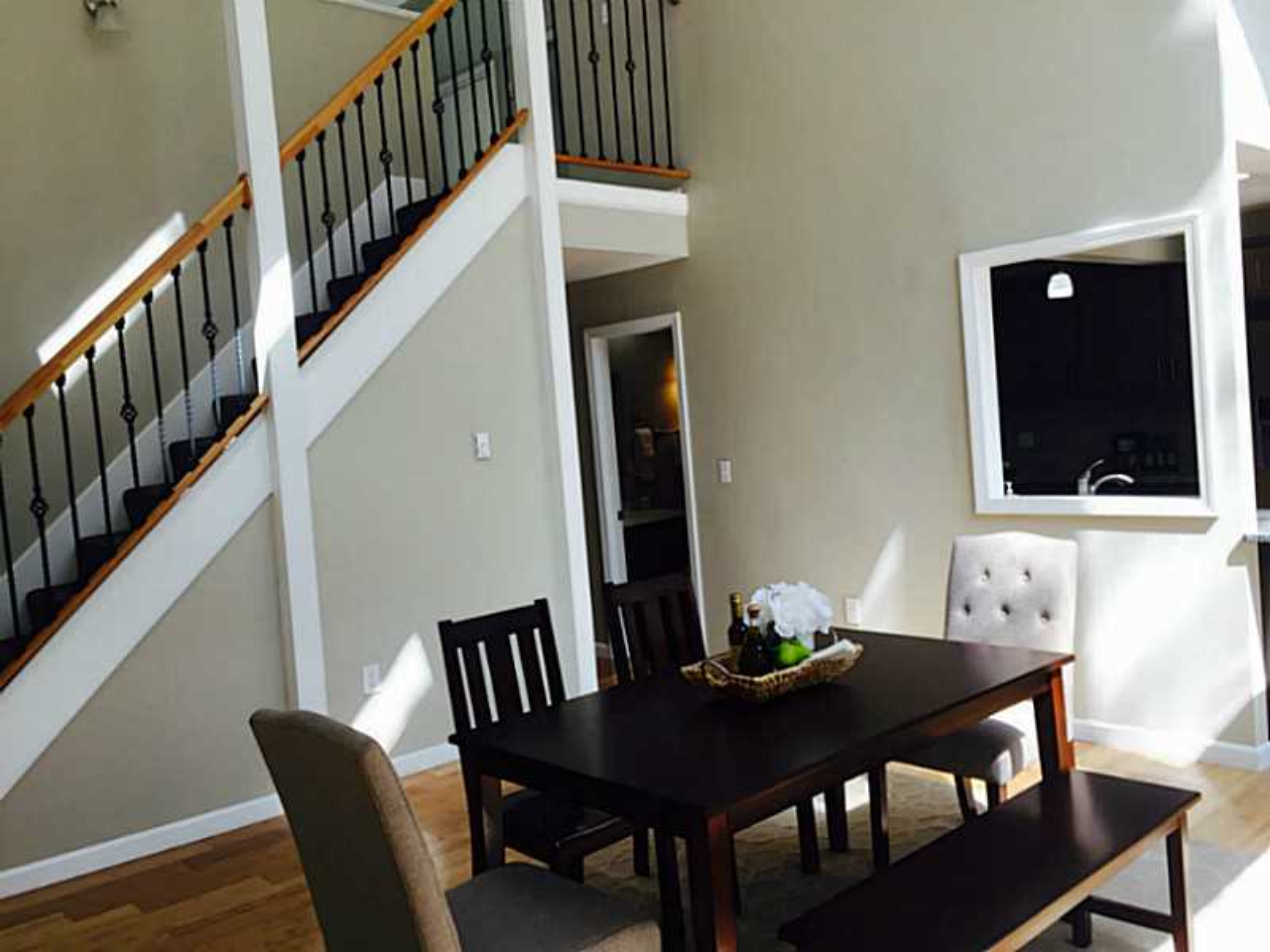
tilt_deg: -2.4
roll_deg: +2.6
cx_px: 635
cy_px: 476
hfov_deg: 61.7
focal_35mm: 29
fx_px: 1064
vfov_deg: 48.2
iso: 32
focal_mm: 4.15
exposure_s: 1/120
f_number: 2.2
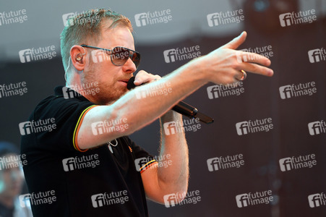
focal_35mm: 185
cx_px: 163
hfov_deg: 11.1
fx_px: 1674
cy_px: 108
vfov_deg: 7.4
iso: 800
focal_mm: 185
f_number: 3.2
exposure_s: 1/500
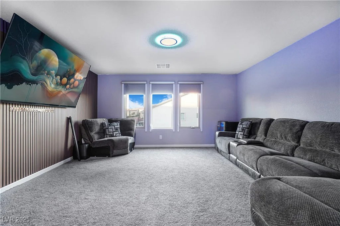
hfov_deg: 100.4
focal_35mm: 15
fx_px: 142
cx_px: 170
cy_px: 113
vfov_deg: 77.3
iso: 400
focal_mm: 10
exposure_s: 1
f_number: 8
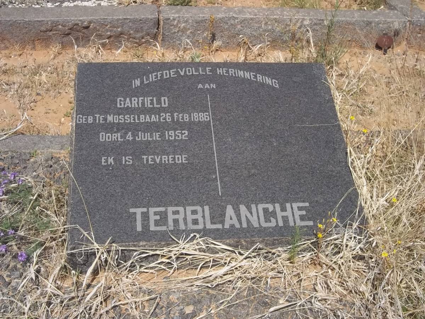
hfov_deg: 38.2
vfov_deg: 29.1
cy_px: 160
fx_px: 614
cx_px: 212
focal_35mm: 50
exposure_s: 1/320
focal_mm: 8.8
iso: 80
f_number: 7
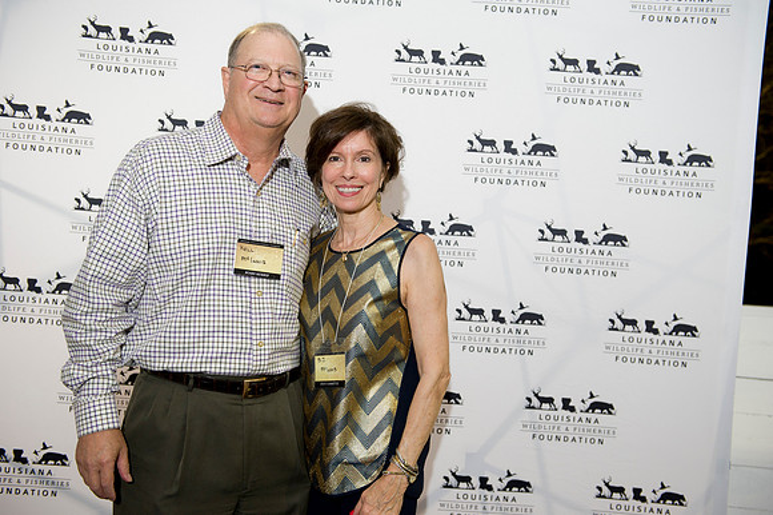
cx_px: 386
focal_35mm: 42
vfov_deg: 31.9
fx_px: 901
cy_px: 258
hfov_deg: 46.4
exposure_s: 1/125
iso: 800
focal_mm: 42
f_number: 3.5
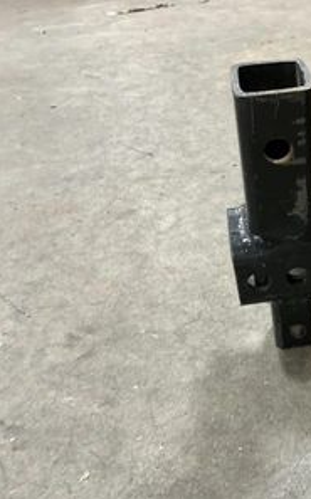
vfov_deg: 49.3
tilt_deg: -37.7
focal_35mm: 40
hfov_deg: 29.2
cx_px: 333
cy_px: 250
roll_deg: -3.0
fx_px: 544
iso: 320
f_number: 1.8
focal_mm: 3
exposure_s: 1/30
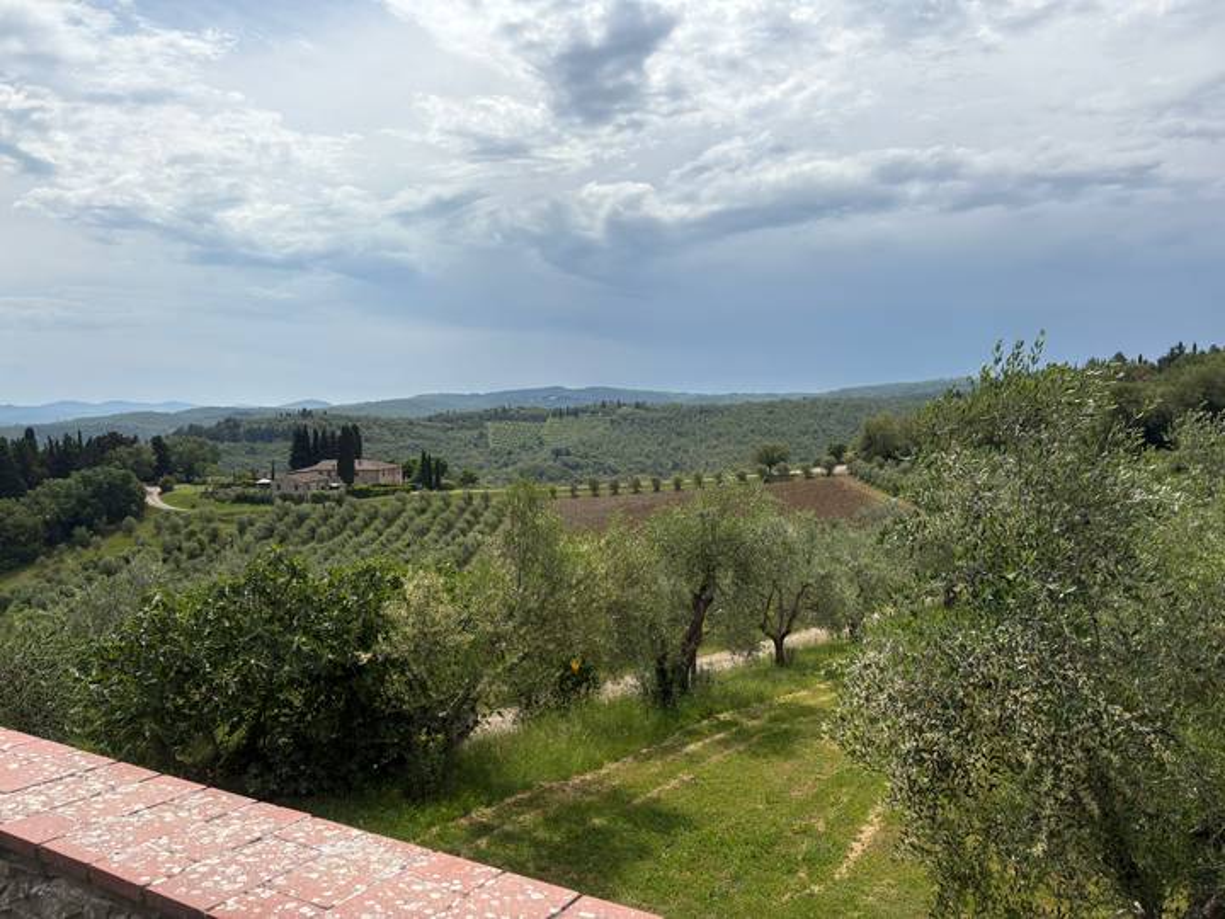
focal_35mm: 26
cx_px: 612
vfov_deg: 53.1
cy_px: 460
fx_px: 920
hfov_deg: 67.3
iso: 50
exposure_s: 1/6329
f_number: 1.6
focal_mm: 5.96
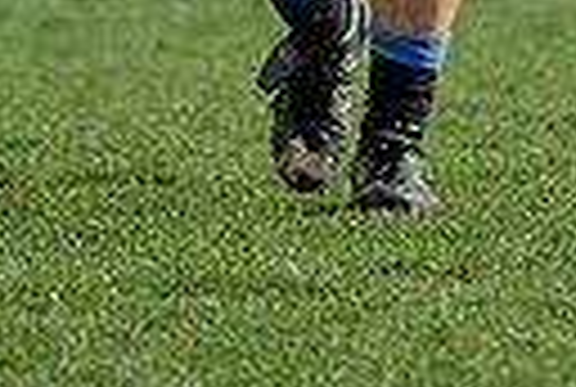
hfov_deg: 2.3
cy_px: -434
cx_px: 351
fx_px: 14129
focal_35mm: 881
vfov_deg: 1.6
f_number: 2.8
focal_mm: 195
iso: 250
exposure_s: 1/800
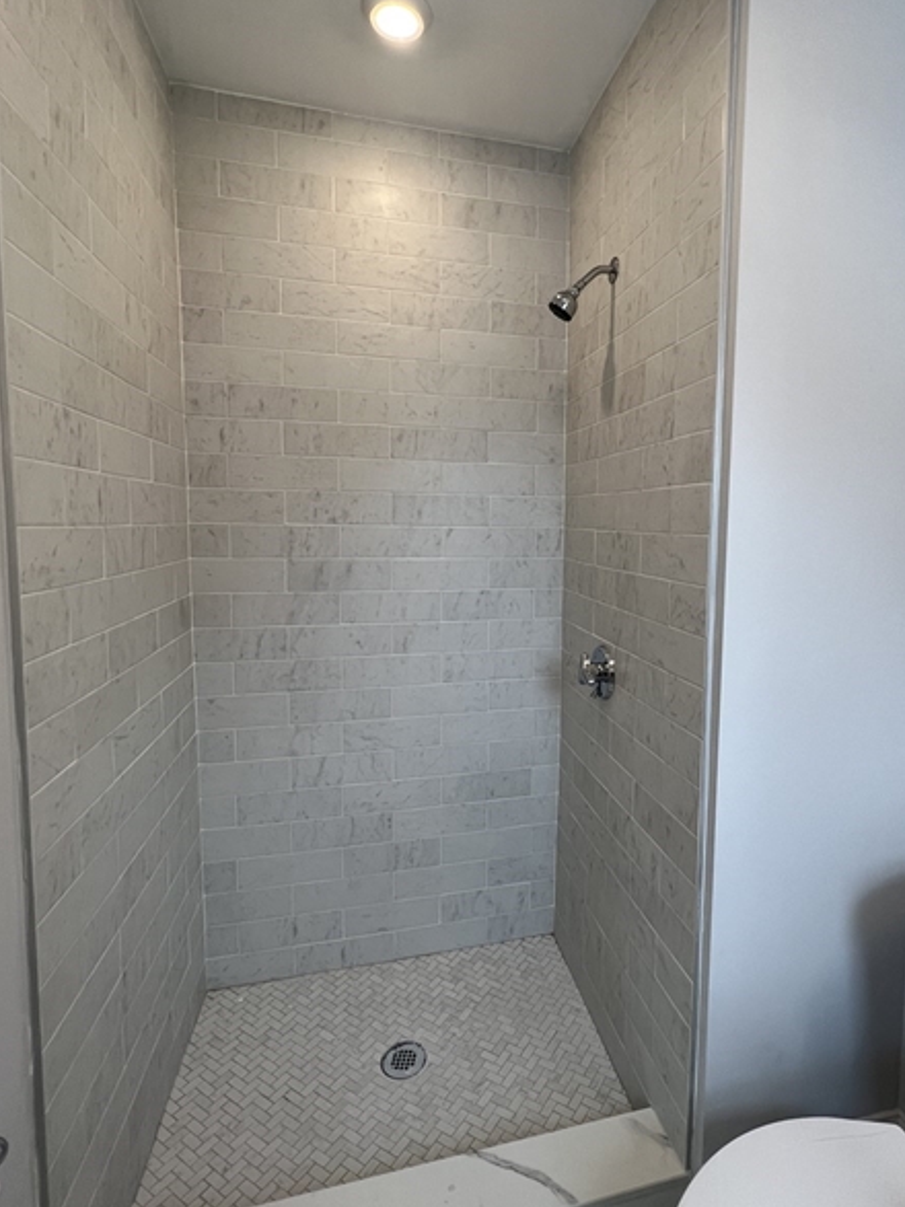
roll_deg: -0.2
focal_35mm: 17
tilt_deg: -4.1
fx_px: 593
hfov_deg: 74.2
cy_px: 570
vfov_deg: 90.9
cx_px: 522
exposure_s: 1/122
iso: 64
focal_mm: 1.57
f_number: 1.8
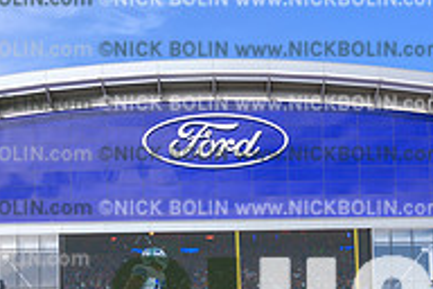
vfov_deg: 15.2
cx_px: 271
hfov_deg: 23.6
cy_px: 365
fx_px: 1034
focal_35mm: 86
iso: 125
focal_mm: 28.5
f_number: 4
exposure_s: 1/1000
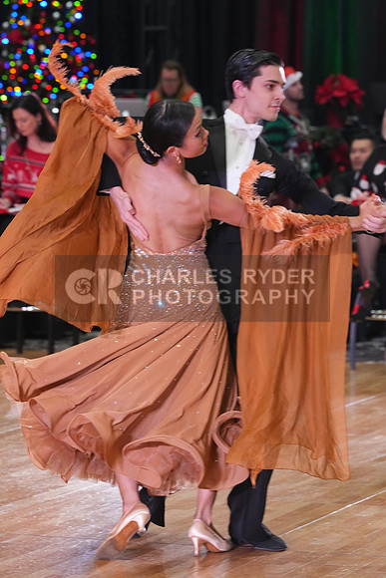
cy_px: 289
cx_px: 193
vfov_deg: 12.2
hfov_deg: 8.1
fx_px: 2716
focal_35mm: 169
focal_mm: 169
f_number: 6.3
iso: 4000
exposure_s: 1/200
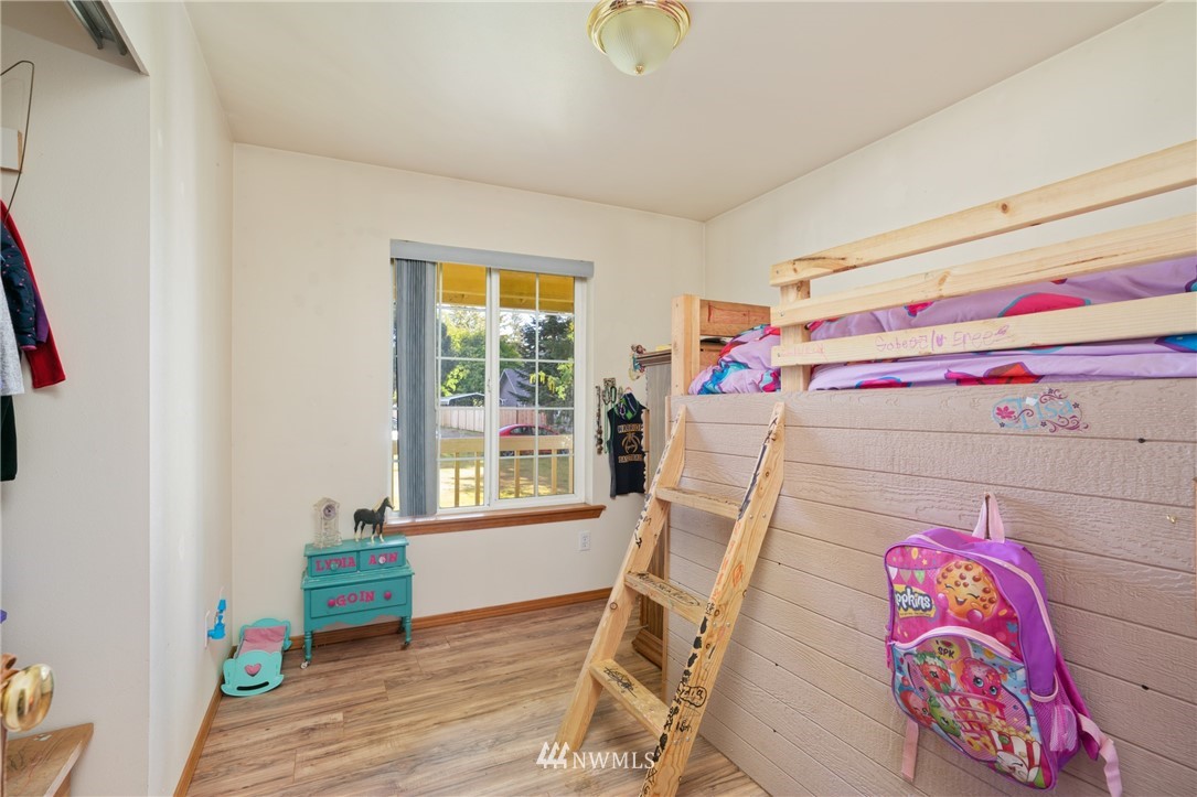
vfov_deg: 73.7
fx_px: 532
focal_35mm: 16
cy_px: 398
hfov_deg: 96.7
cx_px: 598
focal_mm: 16
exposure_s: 1/1.25
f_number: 8
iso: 320
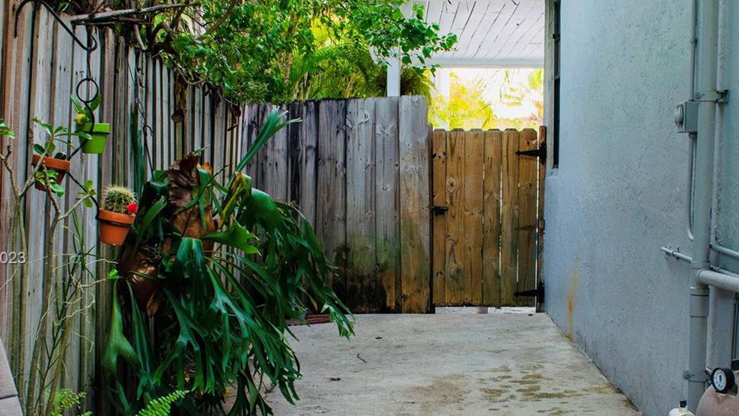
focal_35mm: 56
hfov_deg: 37.2
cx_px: 386
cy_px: 259
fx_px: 1097
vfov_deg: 21.4
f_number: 6.7
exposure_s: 1/15
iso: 500
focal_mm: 22
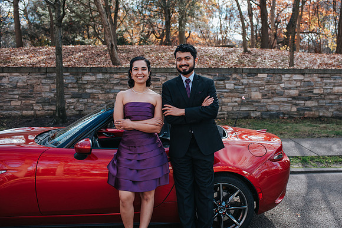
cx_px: 197
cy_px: 97
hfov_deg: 47.8
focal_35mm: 40
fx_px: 385
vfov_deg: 33.0
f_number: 3.2
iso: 360
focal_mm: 35
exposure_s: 1/640
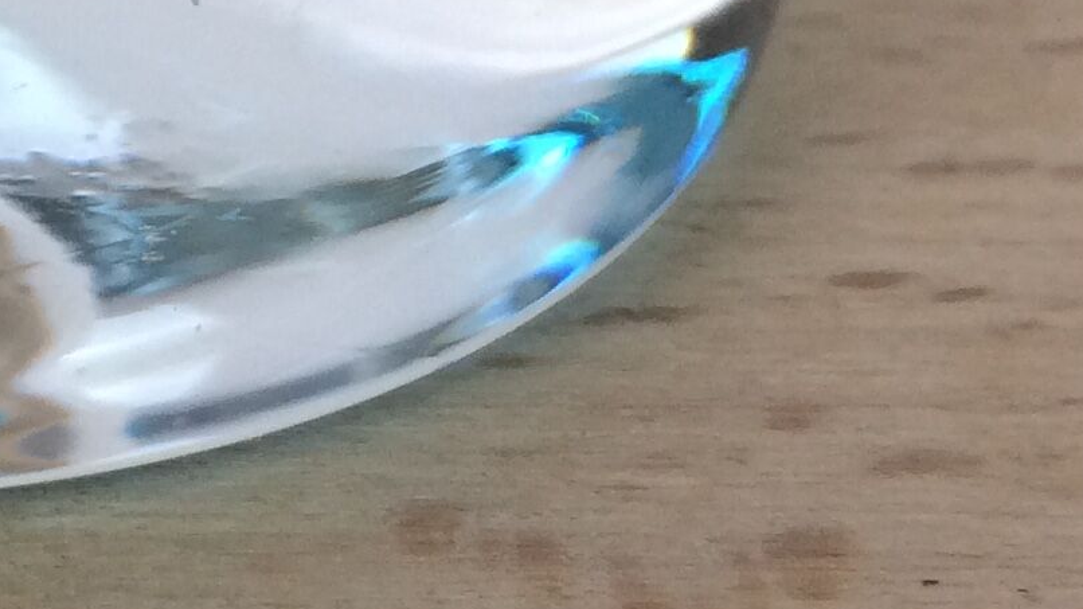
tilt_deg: -21.6
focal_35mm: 128
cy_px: -543
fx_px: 3675
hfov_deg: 15.8
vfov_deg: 9.0
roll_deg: -2.7
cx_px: -367
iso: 64
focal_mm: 4.15
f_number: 2.2
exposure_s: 1/100
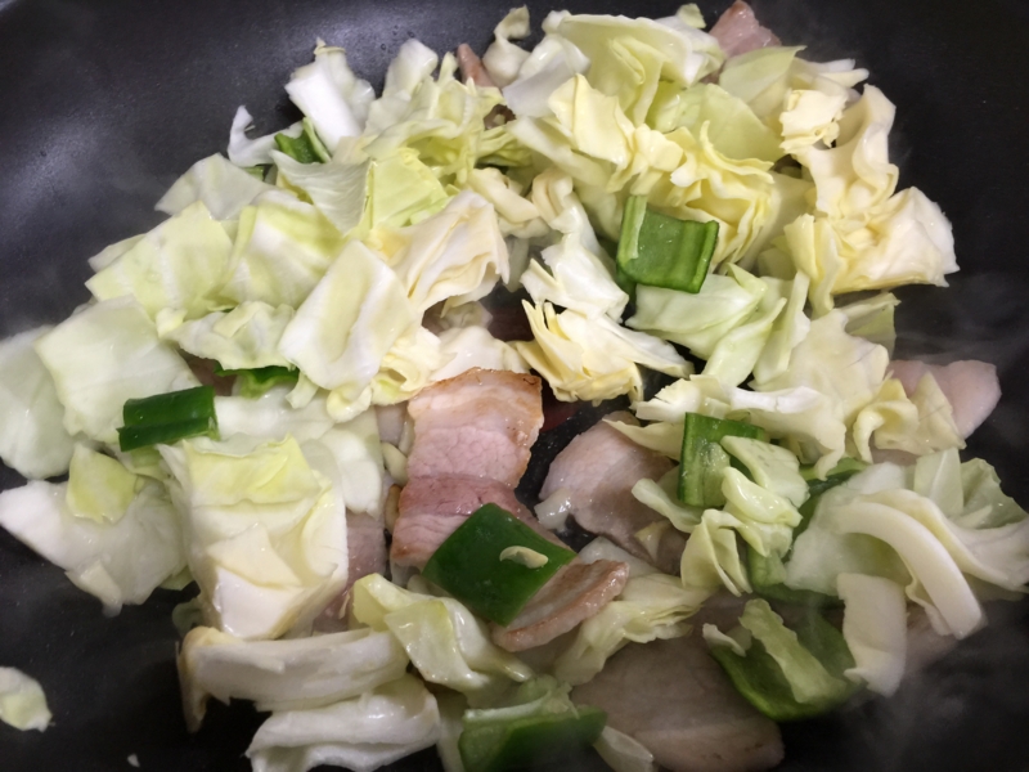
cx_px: 514
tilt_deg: -52.3
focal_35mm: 29
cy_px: 386
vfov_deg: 48.2
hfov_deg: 61.7
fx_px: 862
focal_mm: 4.15
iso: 50
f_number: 2.2
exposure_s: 1/15
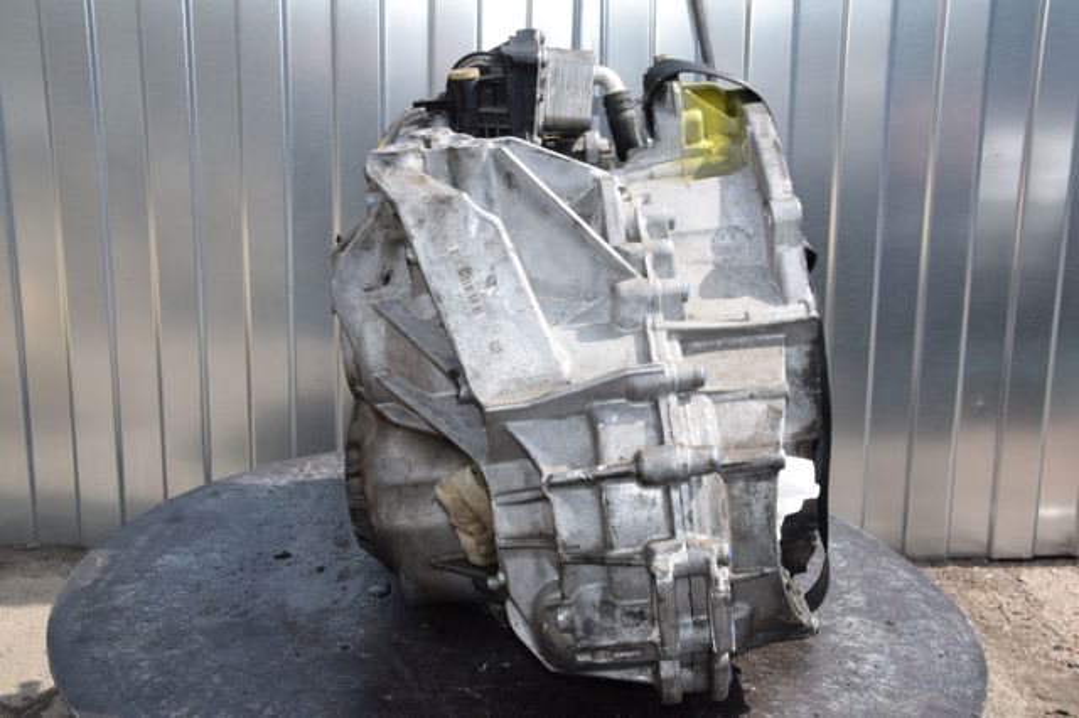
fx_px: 1348
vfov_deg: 29.8
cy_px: 359
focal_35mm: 45
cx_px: 540
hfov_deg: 43.6
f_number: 18
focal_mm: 30
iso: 800
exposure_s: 1/200
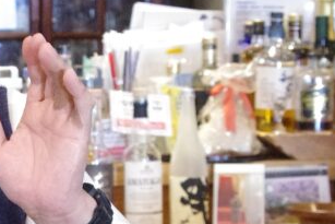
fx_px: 1303
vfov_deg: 9.8
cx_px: -16
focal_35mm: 140
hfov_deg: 14.4
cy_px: 178
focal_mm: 28
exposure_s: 1/50
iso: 6400
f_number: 4.5
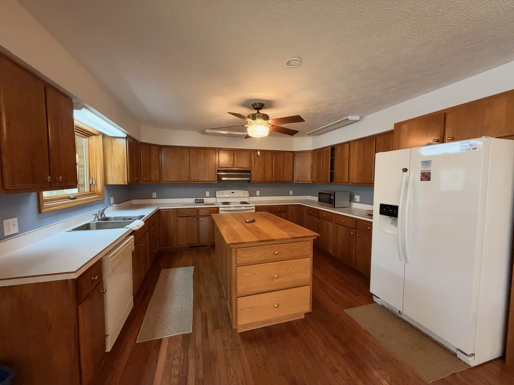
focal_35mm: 14
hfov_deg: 102.1
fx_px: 208
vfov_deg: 85.7
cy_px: 192
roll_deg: +0.6
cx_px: 257
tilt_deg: -3.1
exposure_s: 1/60
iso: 400
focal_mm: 2.22
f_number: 2.2
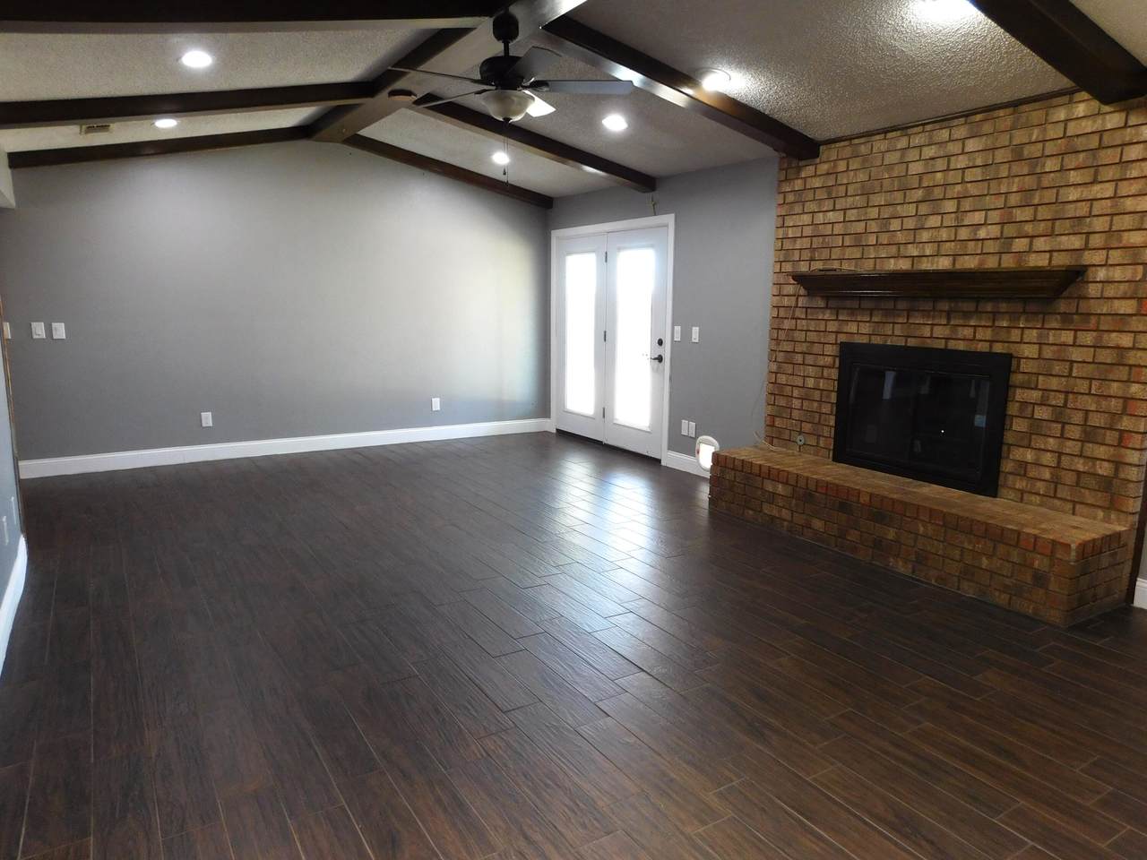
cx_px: 574
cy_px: 430
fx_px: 762
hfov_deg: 73.9
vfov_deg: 58.9
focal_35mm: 23
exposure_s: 1/30
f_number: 3
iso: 180
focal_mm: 4
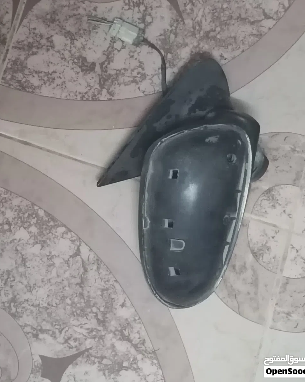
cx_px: 154
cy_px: 167
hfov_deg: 17.7
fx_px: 982
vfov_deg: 22.0
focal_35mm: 87
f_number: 1.8
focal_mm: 5.3
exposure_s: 1/20
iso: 1600
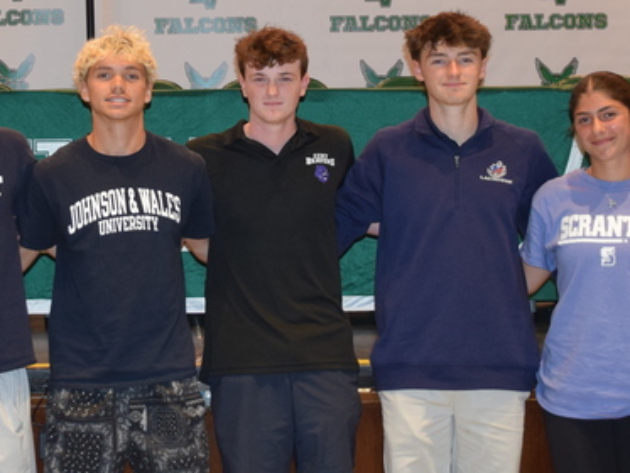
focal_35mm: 103
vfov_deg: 14.3
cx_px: 123
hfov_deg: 18.9
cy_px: 139
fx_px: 1875
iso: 800
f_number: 4.5
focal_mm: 26
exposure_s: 1/80
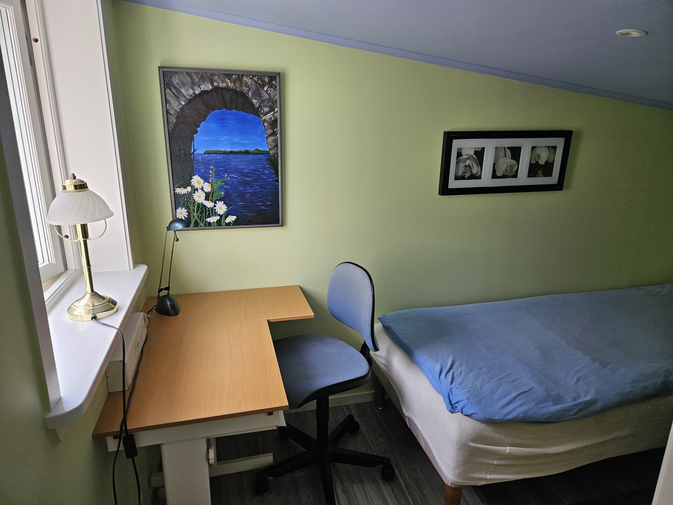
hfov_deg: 73.9
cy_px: 252
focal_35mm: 23
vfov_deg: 58.9
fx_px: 447
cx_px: 336
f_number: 1.8
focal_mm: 5.4
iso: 50
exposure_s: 1/180
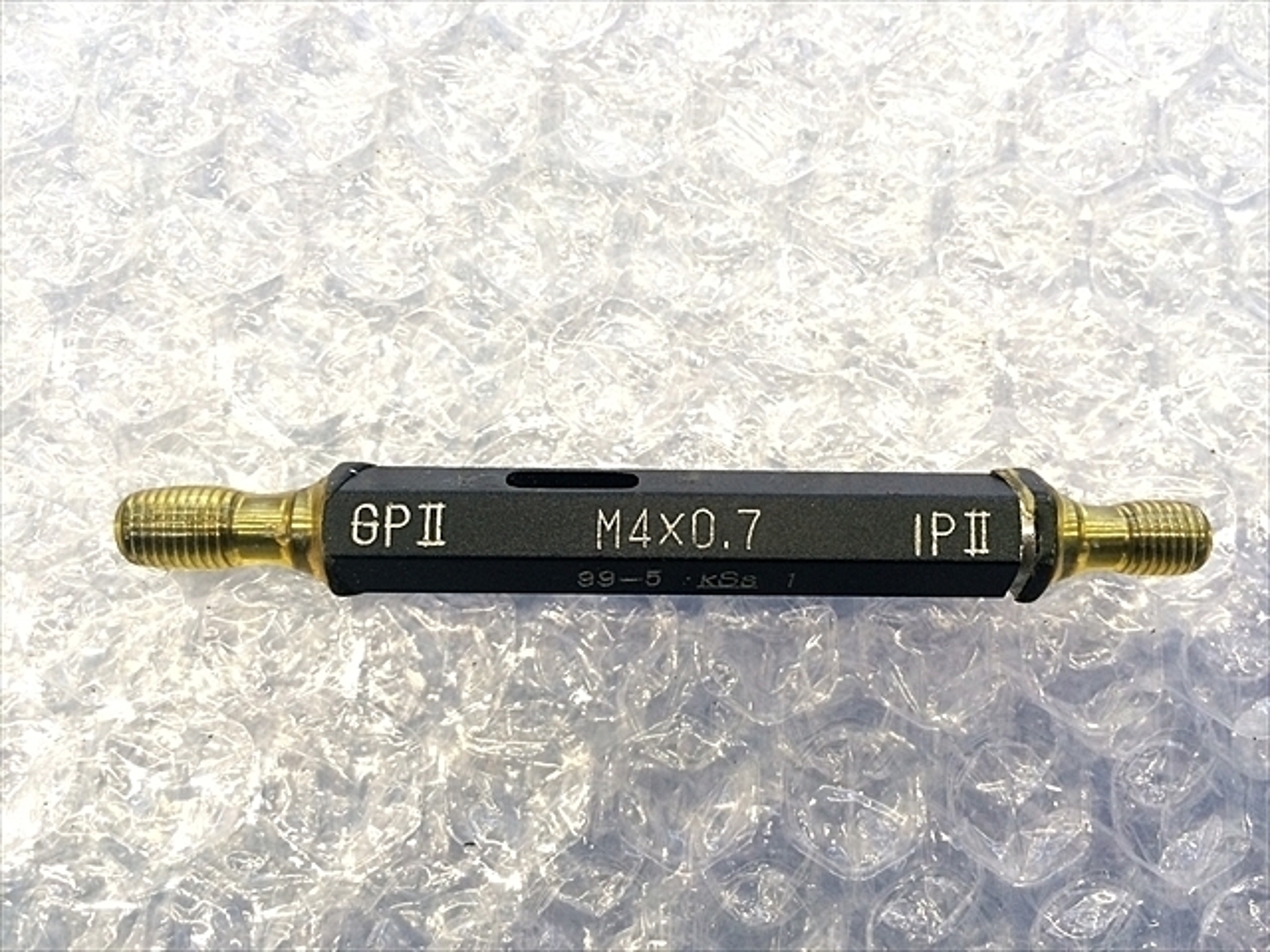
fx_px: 1064
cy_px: 476
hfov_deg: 61.7
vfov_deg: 48.2
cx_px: 635
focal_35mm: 29
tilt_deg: -81.3
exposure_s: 1/30
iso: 50
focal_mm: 4.15
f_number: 2.2
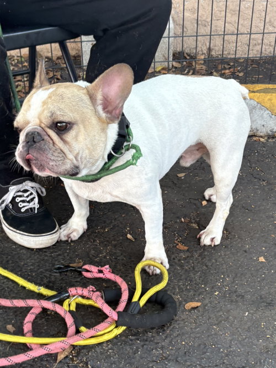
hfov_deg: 53.1
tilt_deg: -28.7
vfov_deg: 67.3
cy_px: 184
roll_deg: -1.9
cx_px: 138
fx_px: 276
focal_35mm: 26
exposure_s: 1/121
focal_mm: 5.96
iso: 100
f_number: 1.6
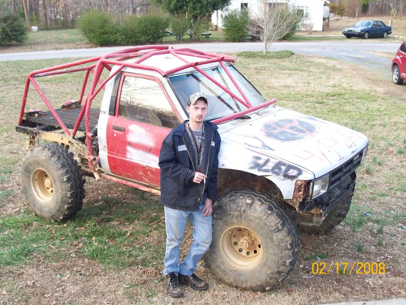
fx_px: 528
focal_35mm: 45
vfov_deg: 32.2
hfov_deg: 42.1
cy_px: 152
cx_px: 203
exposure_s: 1/79.6
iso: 140
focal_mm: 7.6
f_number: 3
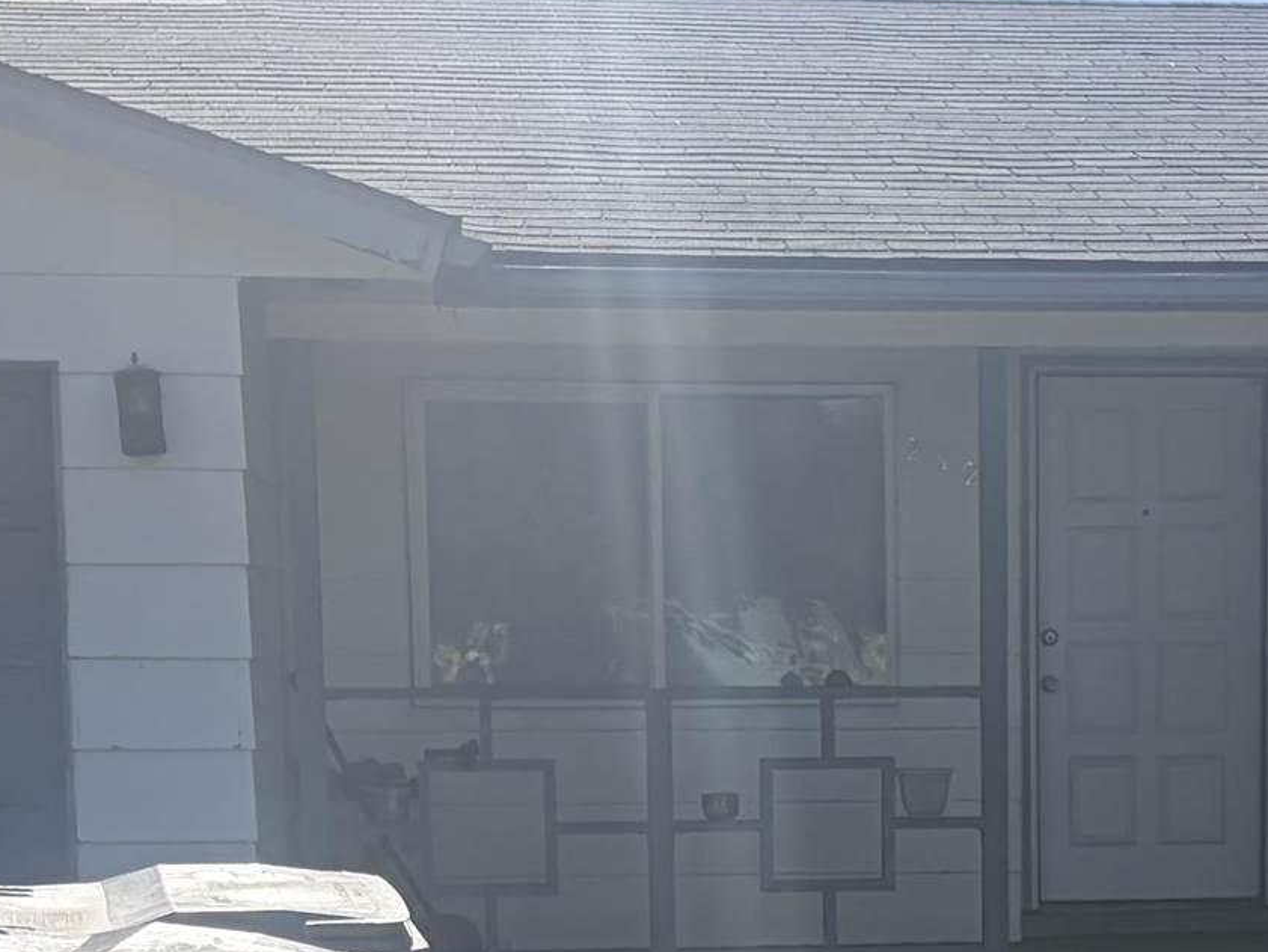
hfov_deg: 20.5
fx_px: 3480
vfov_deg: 15.2
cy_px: 1055
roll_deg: +0.8
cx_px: 950
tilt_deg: -6.3
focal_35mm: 95
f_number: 1.6
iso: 50
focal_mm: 5.96
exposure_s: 1/3279
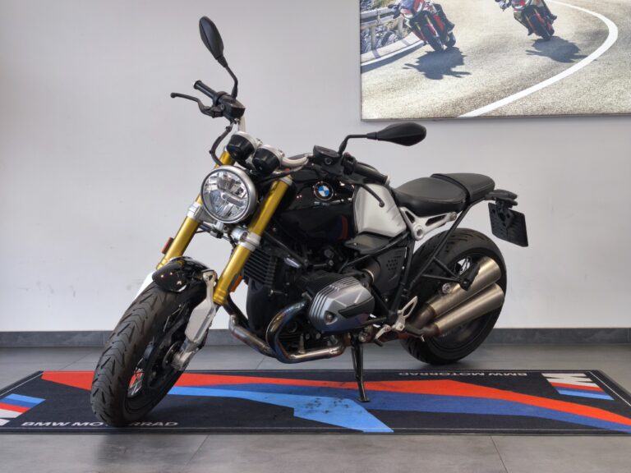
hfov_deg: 41.2
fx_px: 839
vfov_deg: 31.5
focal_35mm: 46
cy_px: 236
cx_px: 316
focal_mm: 6.57
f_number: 1.6
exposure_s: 1/100
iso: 64
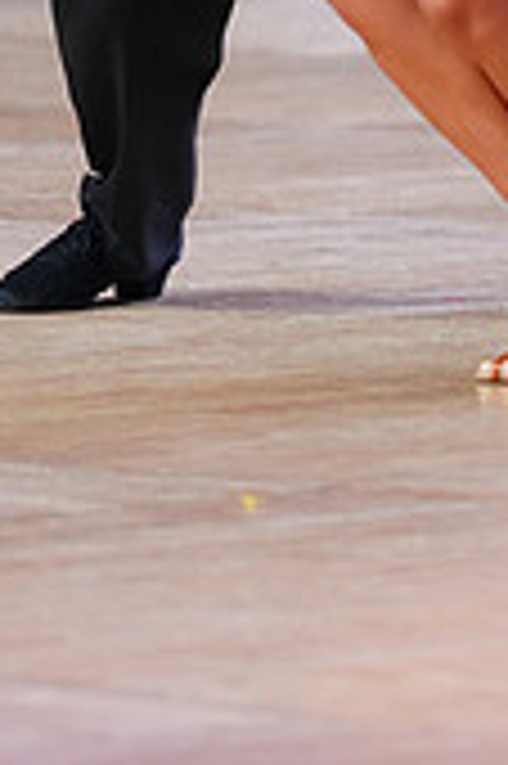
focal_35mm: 482
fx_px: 10222
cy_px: -414
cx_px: 452
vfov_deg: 4.3
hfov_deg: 2.8
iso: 2000
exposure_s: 1/500
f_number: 2.8
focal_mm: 141
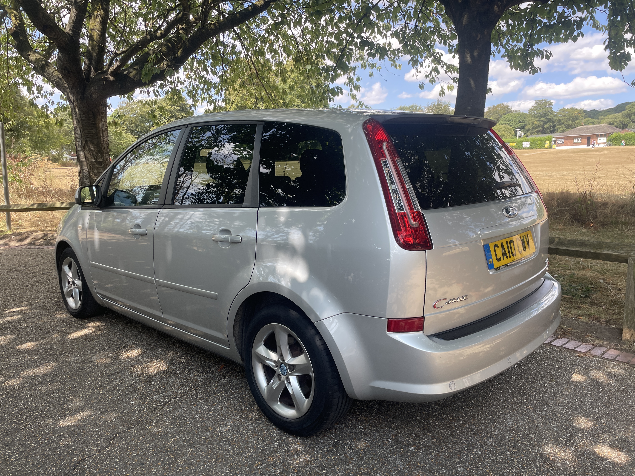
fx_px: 477
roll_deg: -0.1
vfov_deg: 53.1
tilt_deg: -6.8
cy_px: 238
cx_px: 318
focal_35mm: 26
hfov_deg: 67.3
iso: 32
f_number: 1.6
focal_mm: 4.2
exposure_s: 1/564
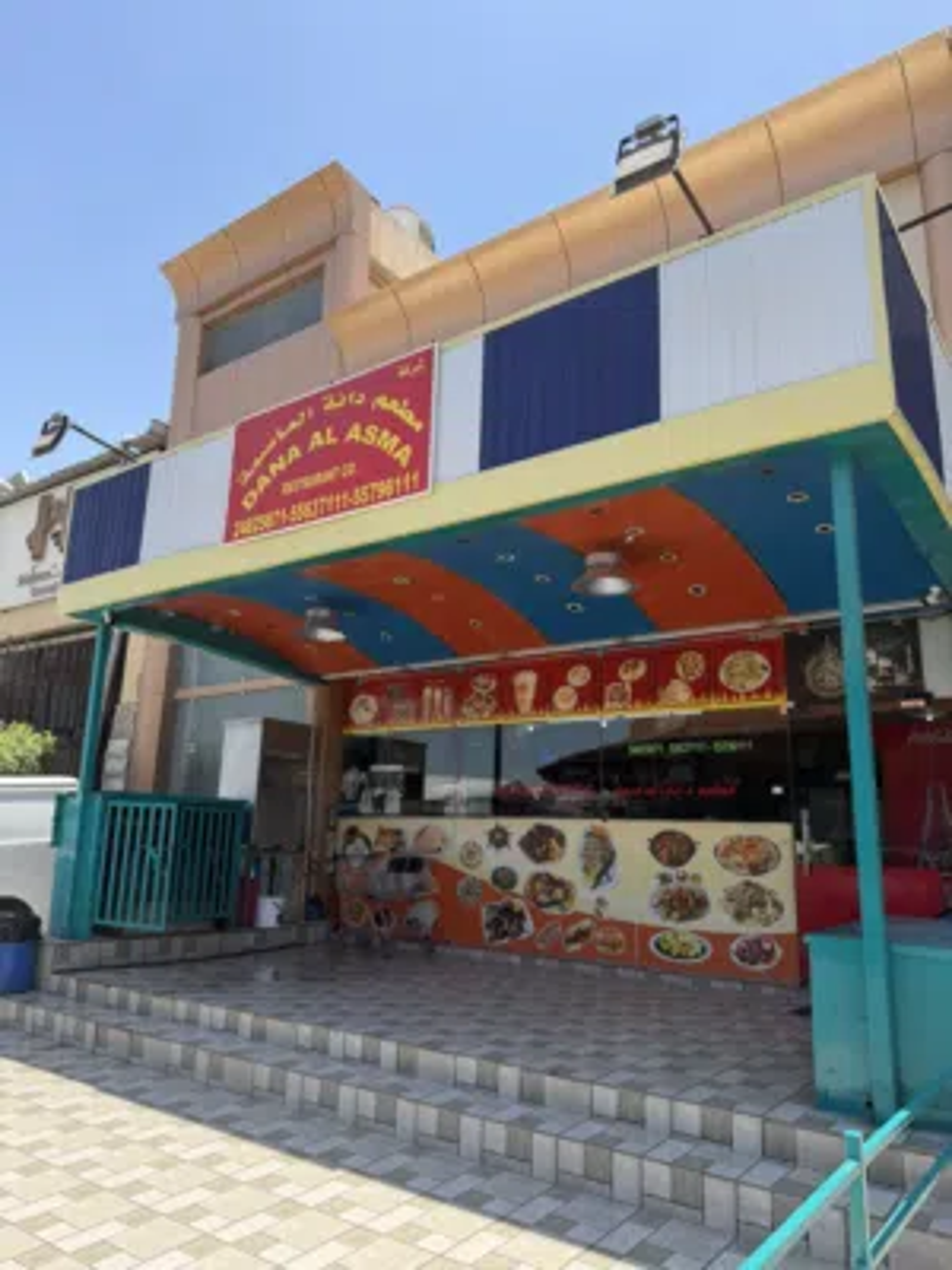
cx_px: 476
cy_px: 635
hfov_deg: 56.8
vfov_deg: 71.6
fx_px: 880
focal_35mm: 24
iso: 100
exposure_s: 1/1618
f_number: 1.78
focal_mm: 6.76
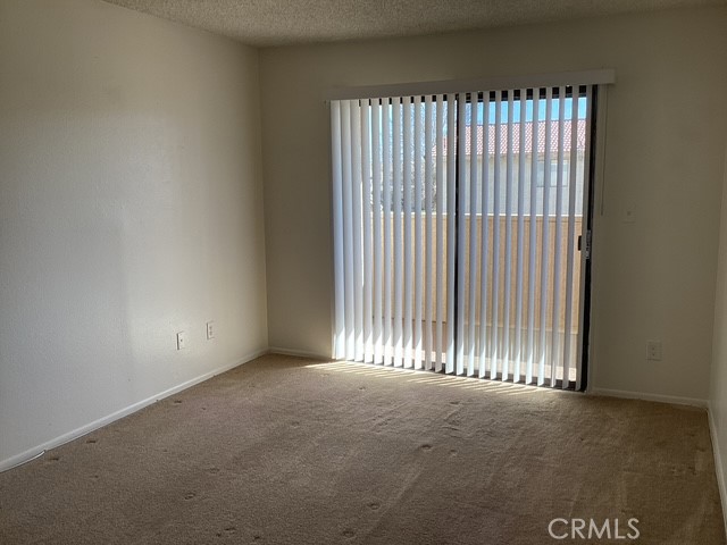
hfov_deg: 58.4
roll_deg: +1.2
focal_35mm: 31
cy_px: 272
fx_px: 651
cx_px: 364
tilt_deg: -6.9
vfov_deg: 45.4
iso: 25
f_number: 2.4
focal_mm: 3.3
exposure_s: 1/120
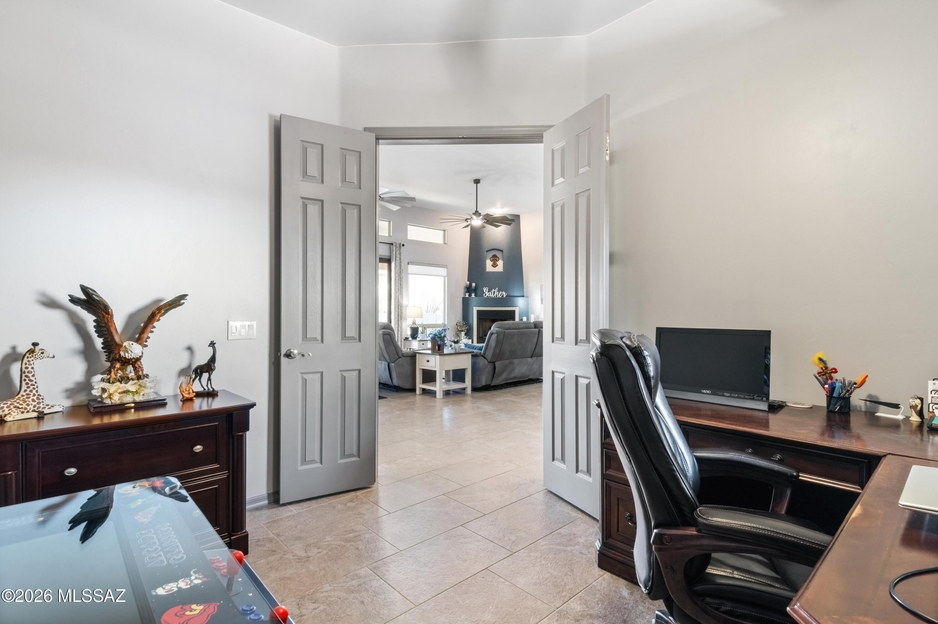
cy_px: 312
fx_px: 417
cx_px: 469
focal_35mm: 16
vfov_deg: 73.7
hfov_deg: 96.8
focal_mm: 16
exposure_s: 5
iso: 800
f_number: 22
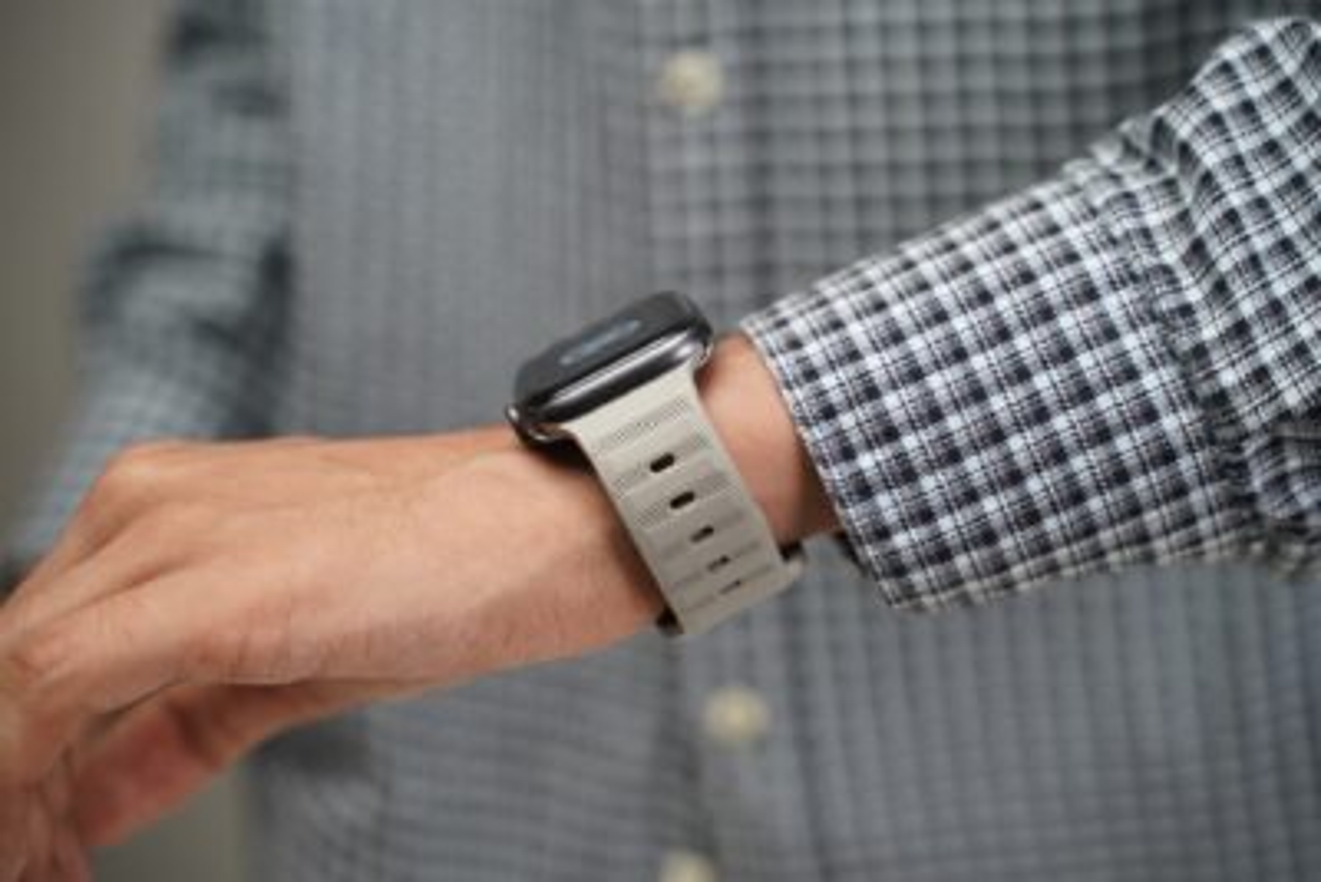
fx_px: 2753
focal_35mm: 75
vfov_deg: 18.2
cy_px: 441
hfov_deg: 27.0
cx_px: 660
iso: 640
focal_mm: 75
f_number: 4
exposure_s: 1/90
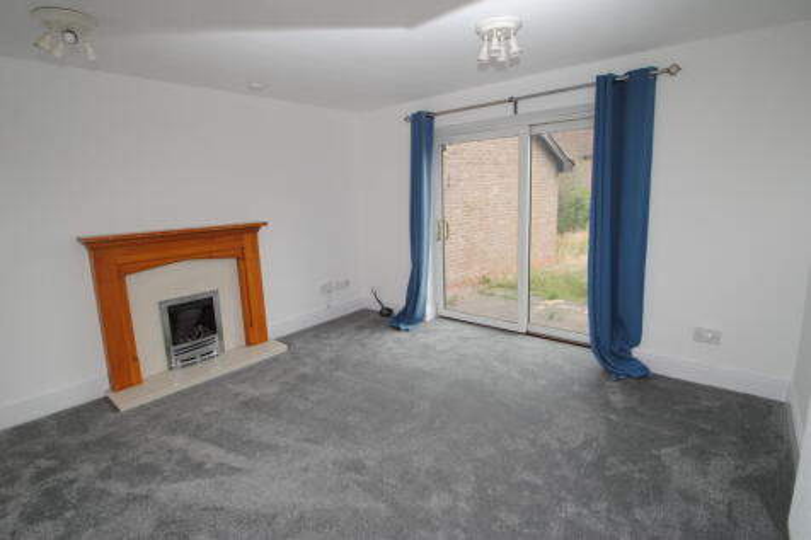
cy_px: 270
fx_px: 388
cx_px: 406
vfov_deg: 69.6
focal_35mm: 17
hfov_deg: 92.5
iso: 100
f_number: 5
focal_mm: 11.5
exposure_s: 1/100
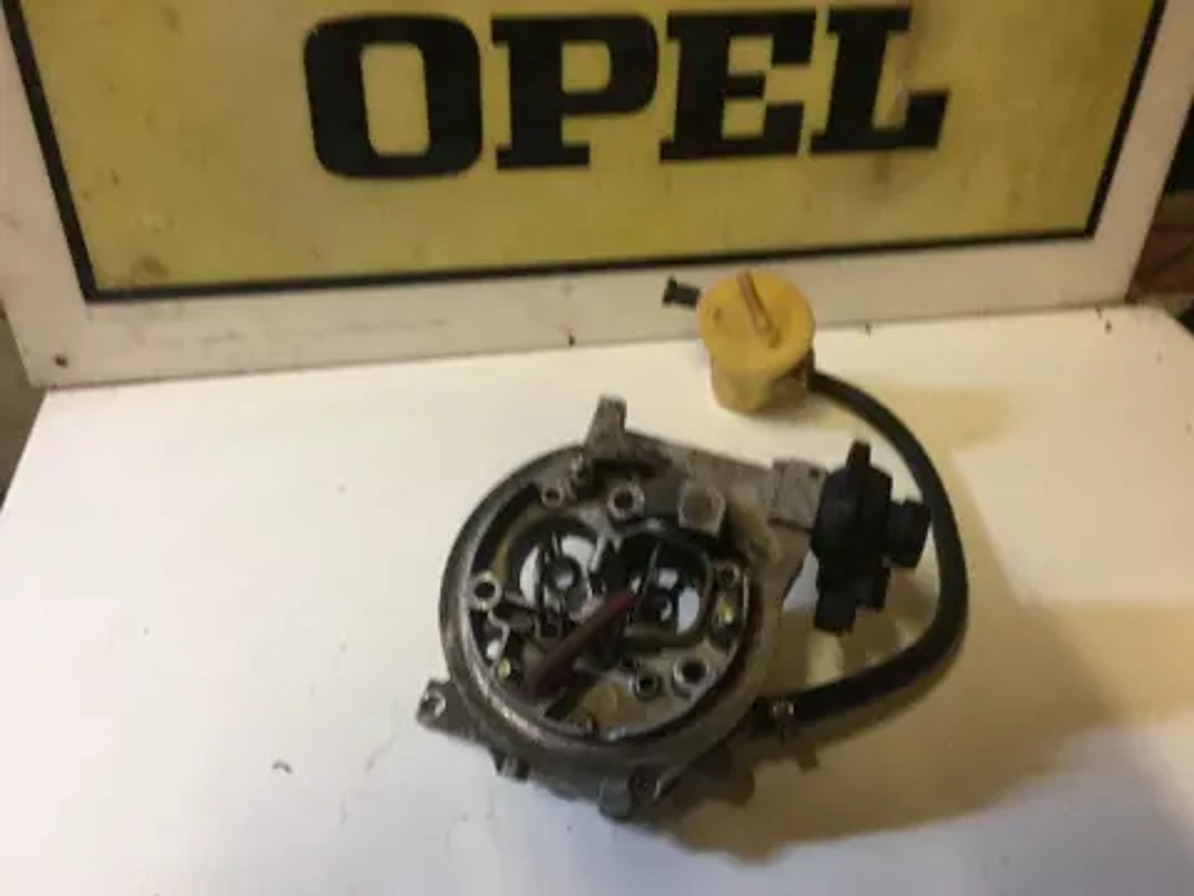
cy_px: 448
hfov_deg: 61.7
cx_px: 597
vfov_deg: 48.2
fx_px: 1000
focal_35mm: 29
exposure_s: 1/25
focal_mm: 4.15
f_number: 2.2
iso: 250
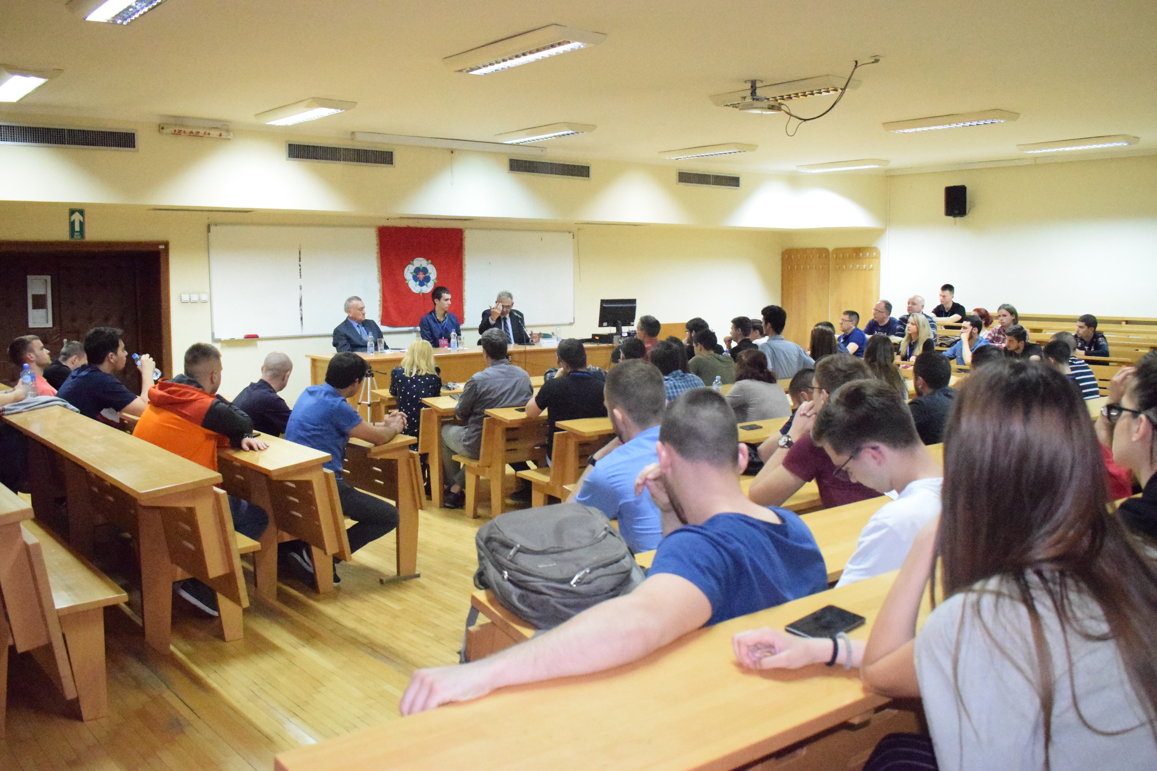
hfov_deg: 57.2
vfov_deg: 40.0
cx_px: 578
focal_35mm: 33
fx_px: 1061
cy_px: 386
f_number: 5
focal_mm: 22
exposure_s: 1/160
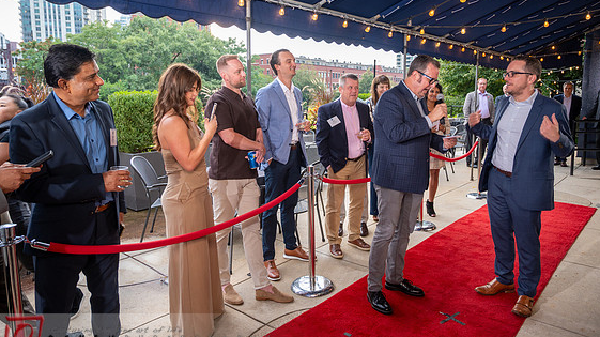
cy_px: 149
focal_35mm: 26
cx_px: 307
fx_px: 413
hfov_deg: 71.9
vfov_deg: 44.3
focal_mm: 24
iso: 800
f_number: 4
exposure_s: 1/125
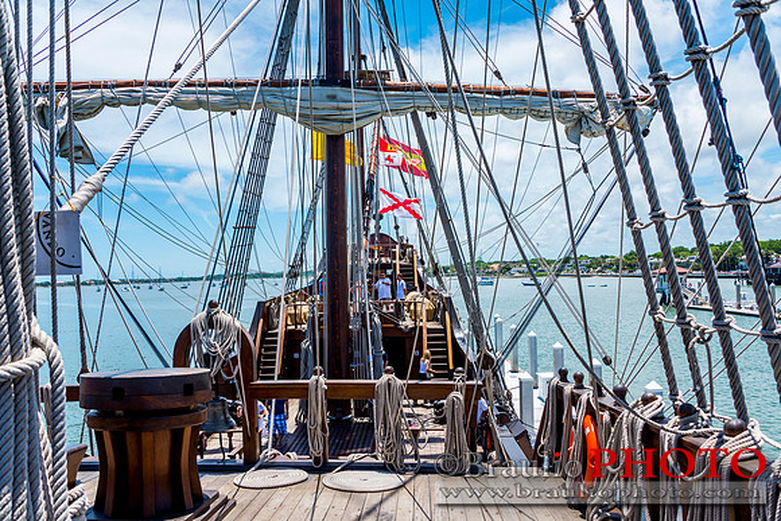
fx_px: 608
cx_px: 390
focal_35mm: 28
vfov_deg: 46.4
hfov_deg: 65.5
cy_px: 260
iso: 100
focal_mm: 28
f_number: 8
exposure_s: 1/250
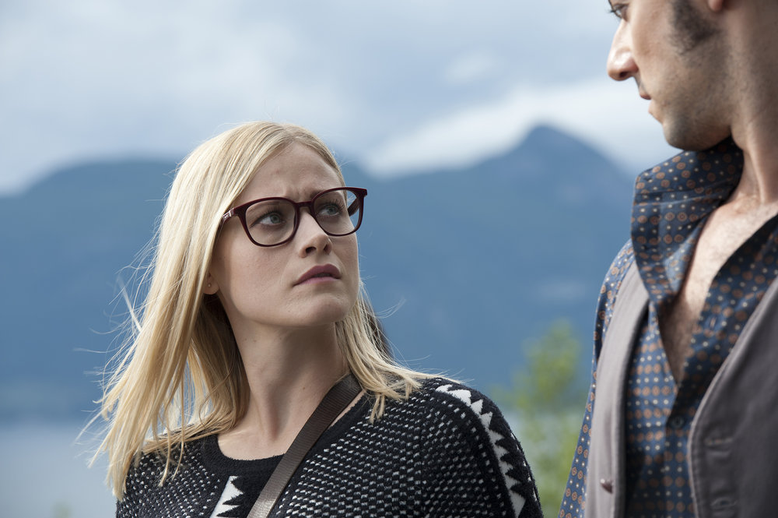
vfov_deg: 8.6
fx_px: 3455
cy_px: 259
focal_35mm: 160
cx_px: 389
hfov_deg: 12.8
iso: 200
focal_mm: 160
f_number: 8
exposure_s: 1/250
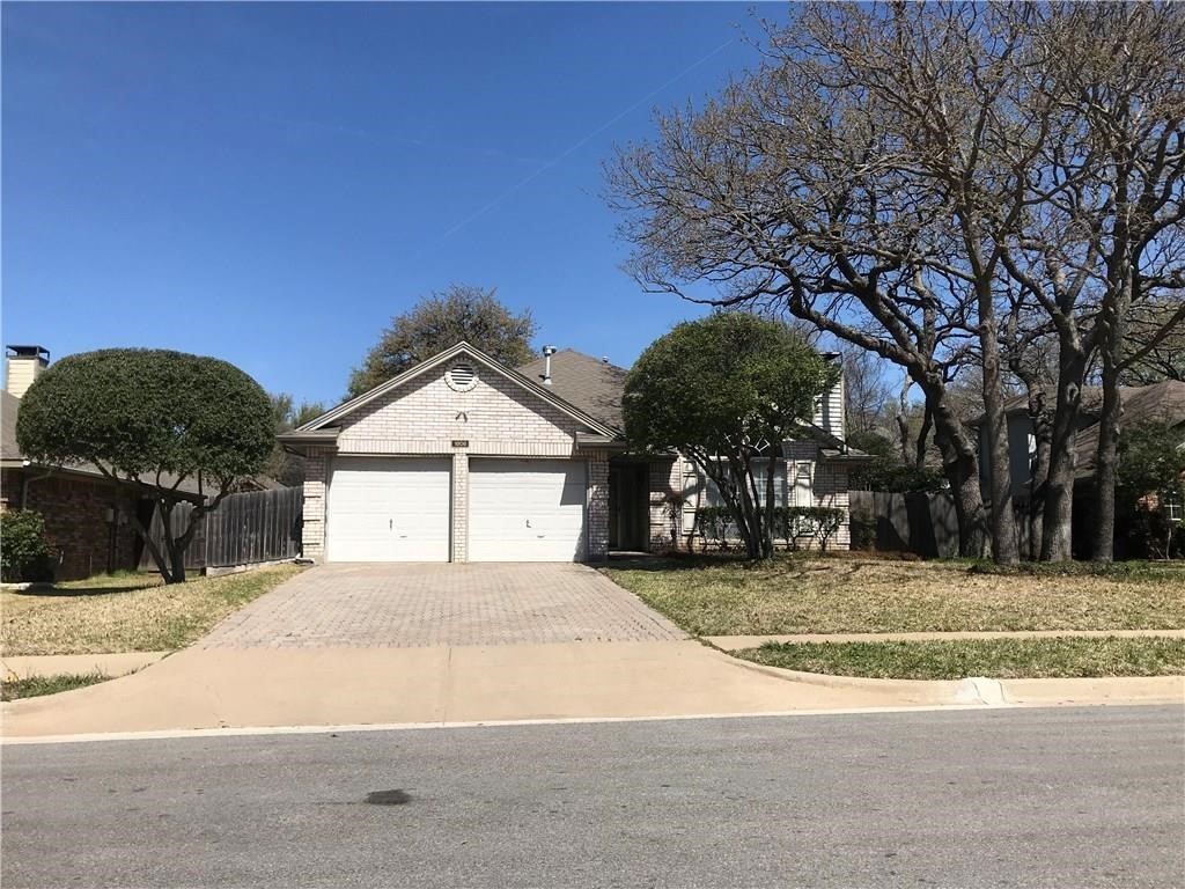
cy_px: 444
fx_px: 959
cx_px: 592
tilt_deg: +5.4
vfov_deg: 49.7
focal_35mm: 28
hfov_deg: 63.4
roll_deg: -0.4
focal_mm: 3.99
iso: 20
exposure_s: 1/3546
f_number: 1.8
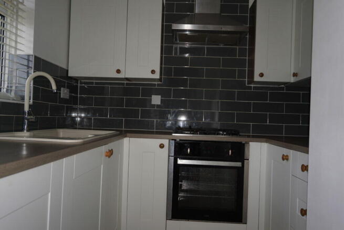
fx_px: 287
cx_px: 172
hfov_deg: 61.9
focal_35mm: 30
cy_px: 115
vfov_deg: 43.6
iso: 100
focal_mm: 20
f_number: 4
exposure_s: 1/60
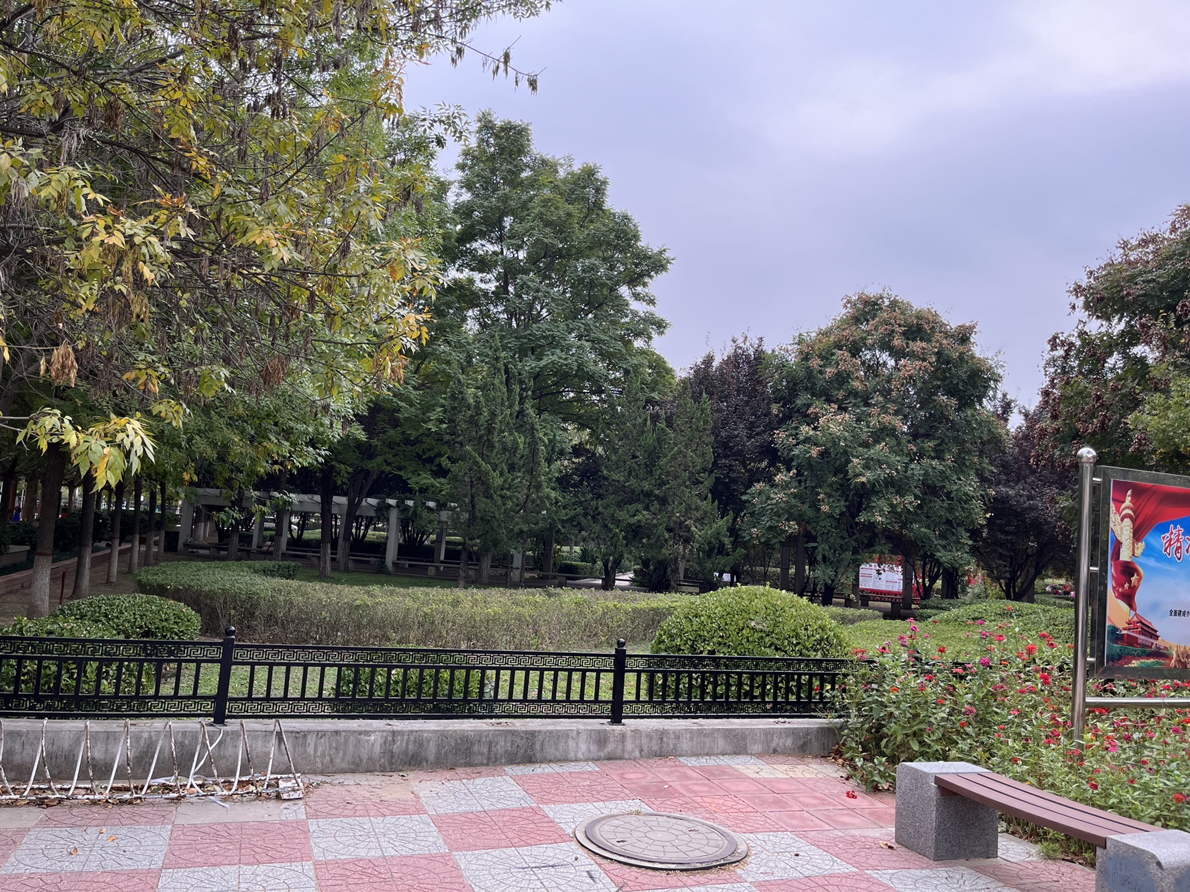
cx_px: 595
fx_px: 894
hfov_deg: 67.3
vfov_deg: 53.1
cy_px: 446
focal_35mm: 26
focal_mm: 5.1
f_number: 1.6
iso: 50
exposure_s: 1/397
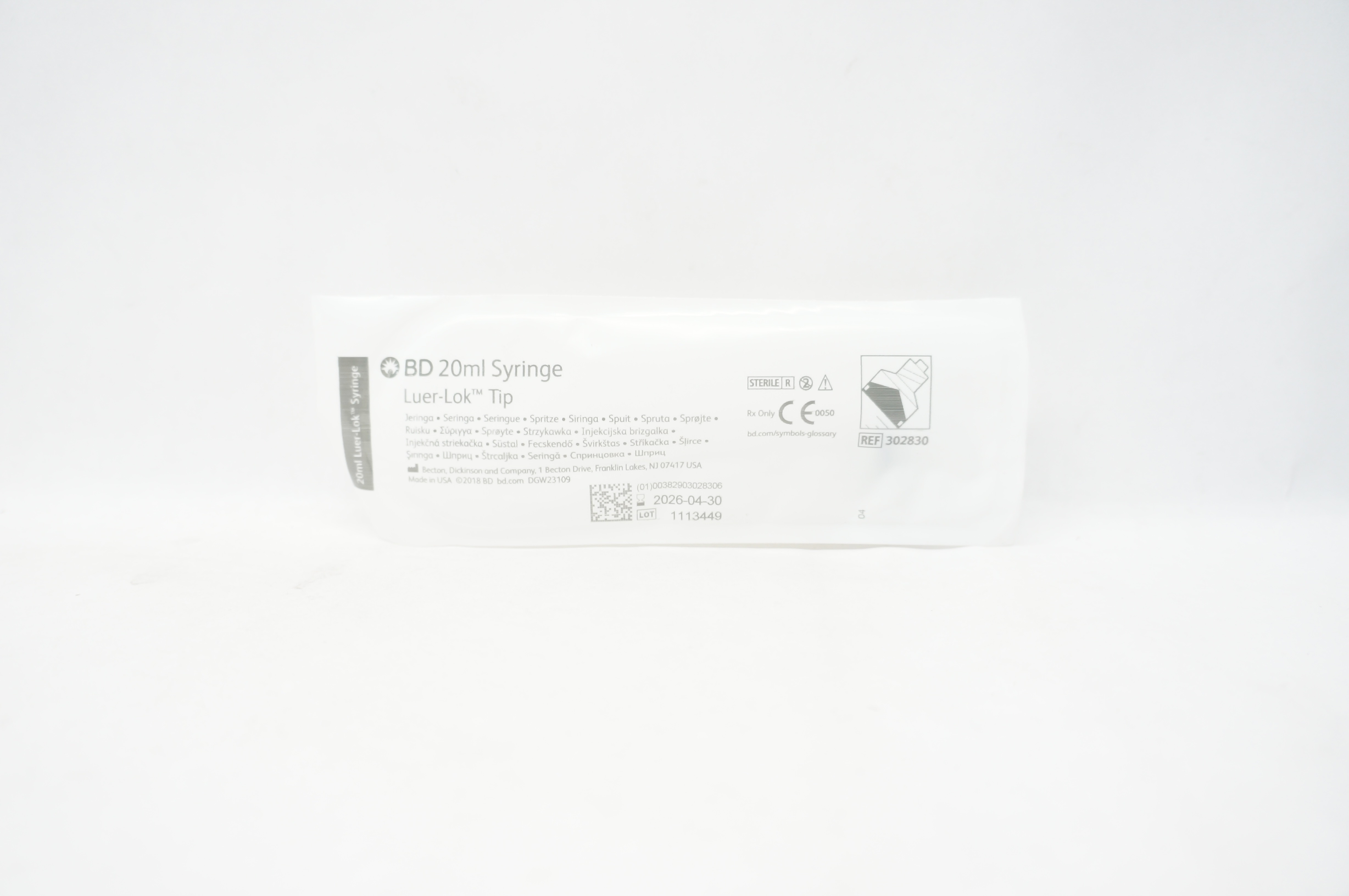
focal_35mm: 27
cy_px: 448
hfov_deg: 67.4
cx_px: 674
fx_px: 1011
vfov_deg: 47.8
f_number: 4
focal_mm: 18
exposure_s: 1/60
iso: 400
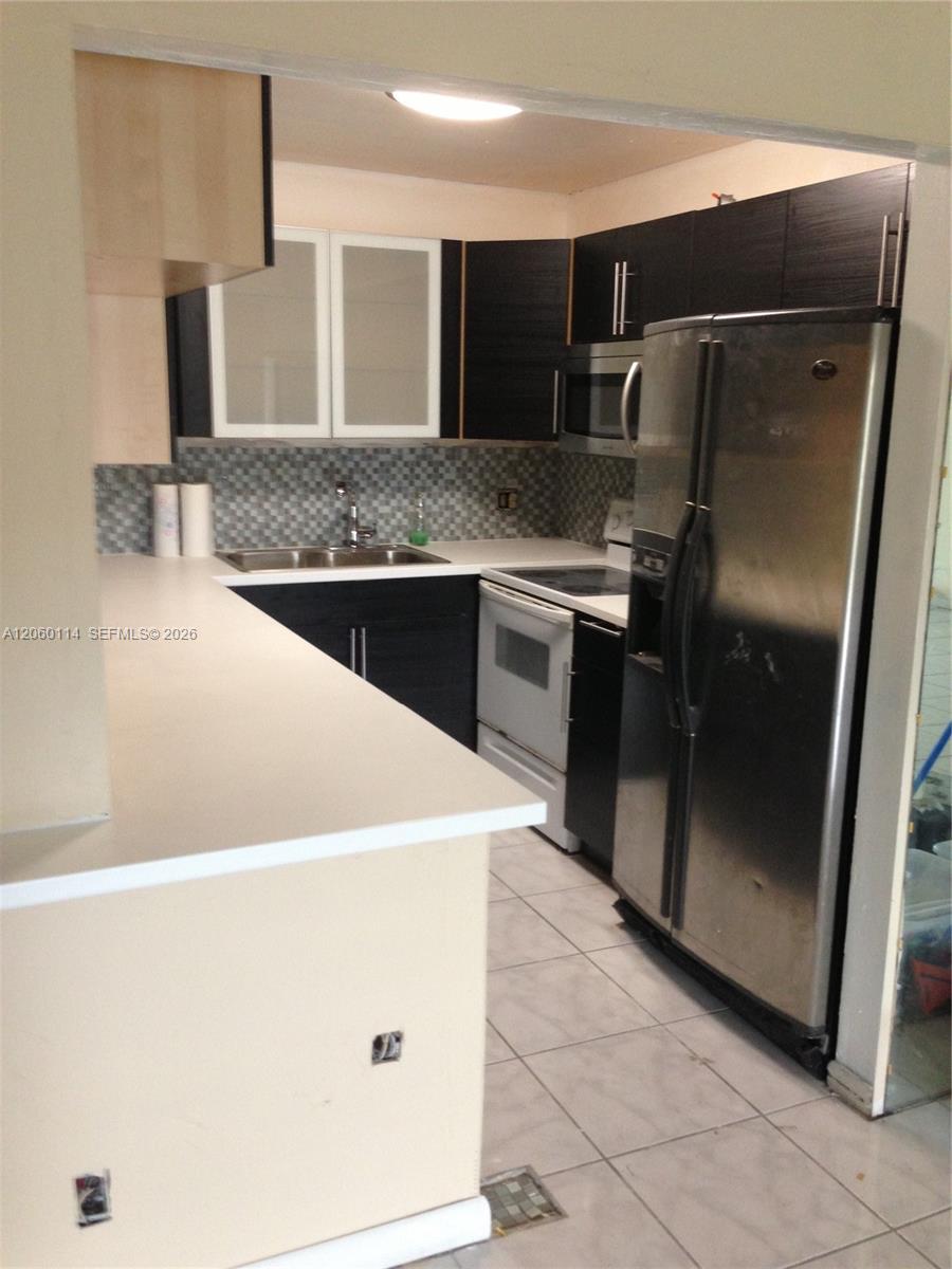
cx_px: 476
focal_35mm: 33
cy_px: 634
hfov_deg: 42.9
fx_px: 1210
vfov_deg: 55.4
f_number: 2.4
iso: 160
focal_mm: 4.13
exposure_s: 1/20
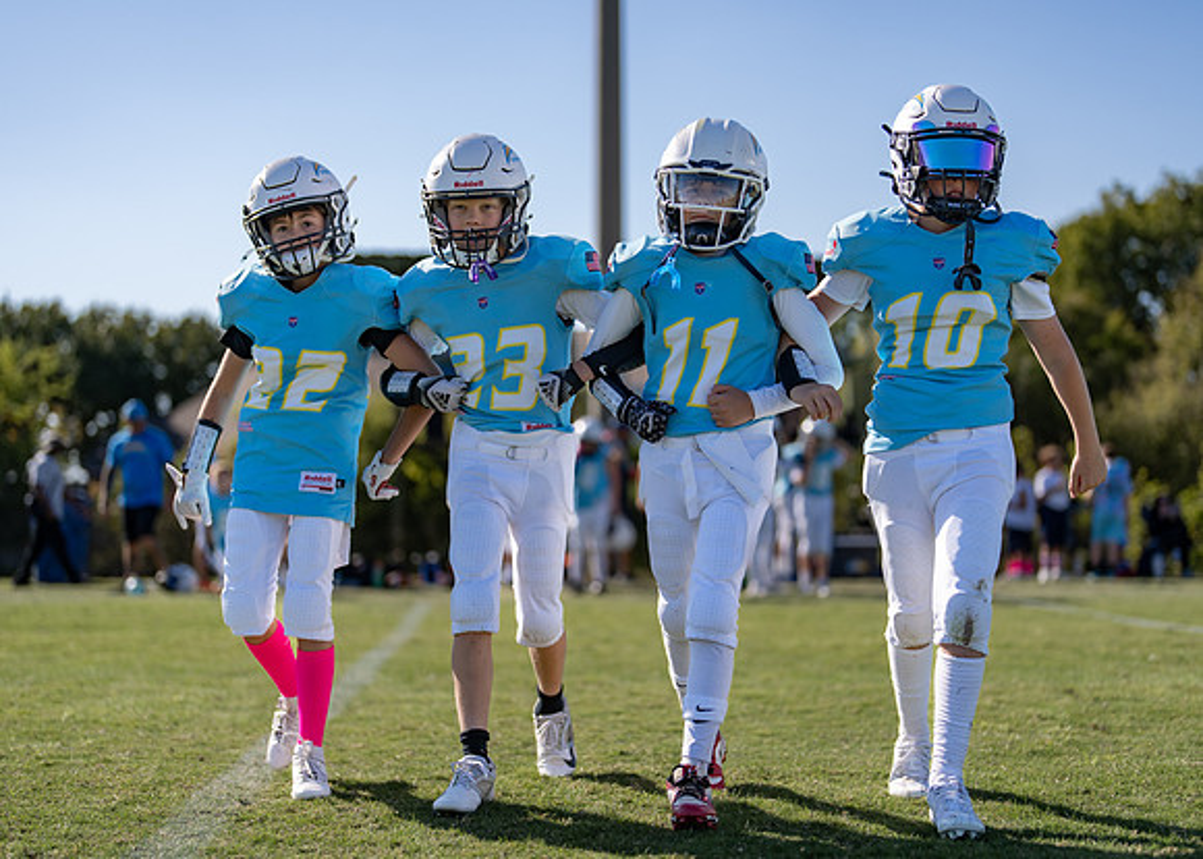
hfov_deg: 34.5
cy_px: 457
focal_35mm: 57
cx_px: 636
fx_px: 1938
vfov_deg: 25.0
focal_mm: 50
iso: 100
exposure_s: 1/6400
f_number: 1.2
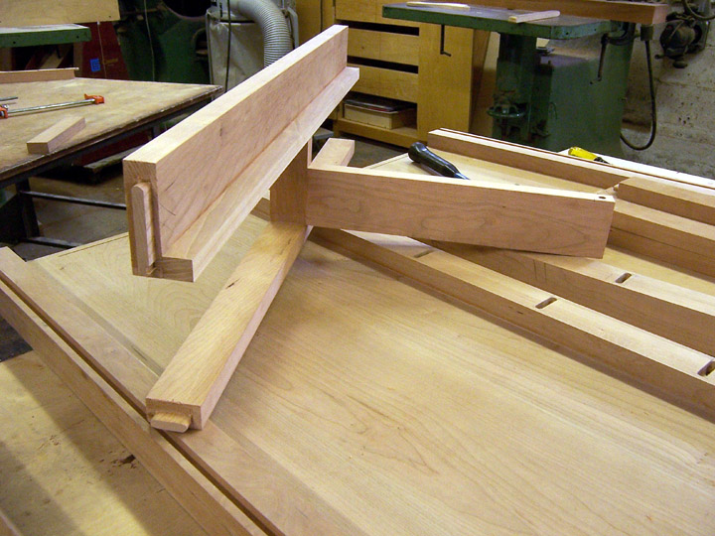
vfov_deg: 42.9
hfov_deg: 55.4
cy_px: 268
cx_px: 358
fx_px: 682
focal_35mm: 33
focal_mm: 5.5
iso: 140
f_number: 3.4
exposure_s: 1/30
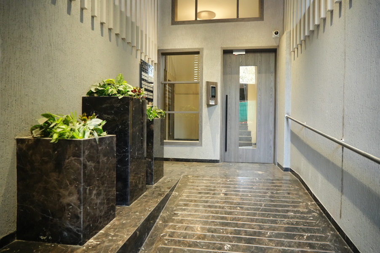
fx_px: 253
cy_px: 126
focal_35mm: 24
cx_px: 190
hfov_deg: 73.8
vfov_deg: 53.1
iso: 6400
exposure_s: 1/200
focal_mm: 24
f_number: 4
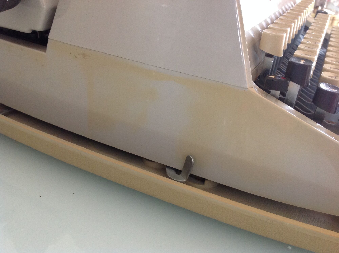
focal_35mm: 35
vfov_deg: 40.6
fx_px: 342
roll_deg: -6.9
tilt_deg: -29.4
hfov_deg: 52.7
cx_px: 170
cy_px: 126
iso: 160
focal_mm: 4.28
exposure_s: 1/15
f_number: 2.4
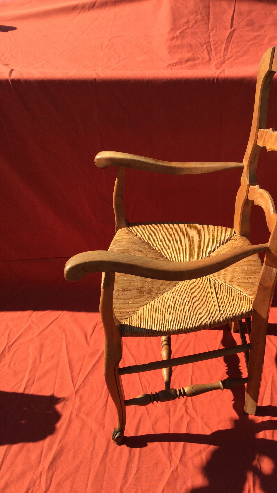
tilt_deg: -37.2
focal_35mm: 34
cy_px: 246
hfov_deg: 34.3
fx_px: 444
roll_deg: +0.0
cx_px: 185
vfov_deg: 58.0
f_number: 2.4
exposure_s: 1/566
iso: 25
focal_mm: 3.3
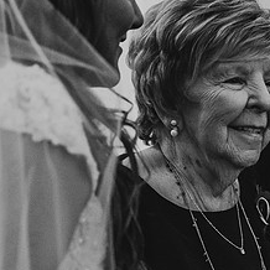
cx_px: 259
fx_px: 1050
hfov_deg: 14.5
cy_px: 176
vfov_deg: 14.6
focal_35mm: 119
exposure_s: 1/1000
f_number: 1.8
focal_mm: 35
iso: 800
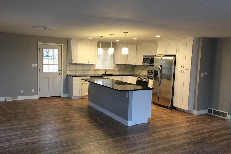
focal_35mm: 31
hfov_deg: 60.3
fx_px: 199
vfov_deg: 42.3
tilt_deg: -5.8
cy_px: 78
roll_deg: -3.1
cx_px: 116
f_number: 2.2
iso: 100
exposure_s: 1/30
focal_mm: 4.15
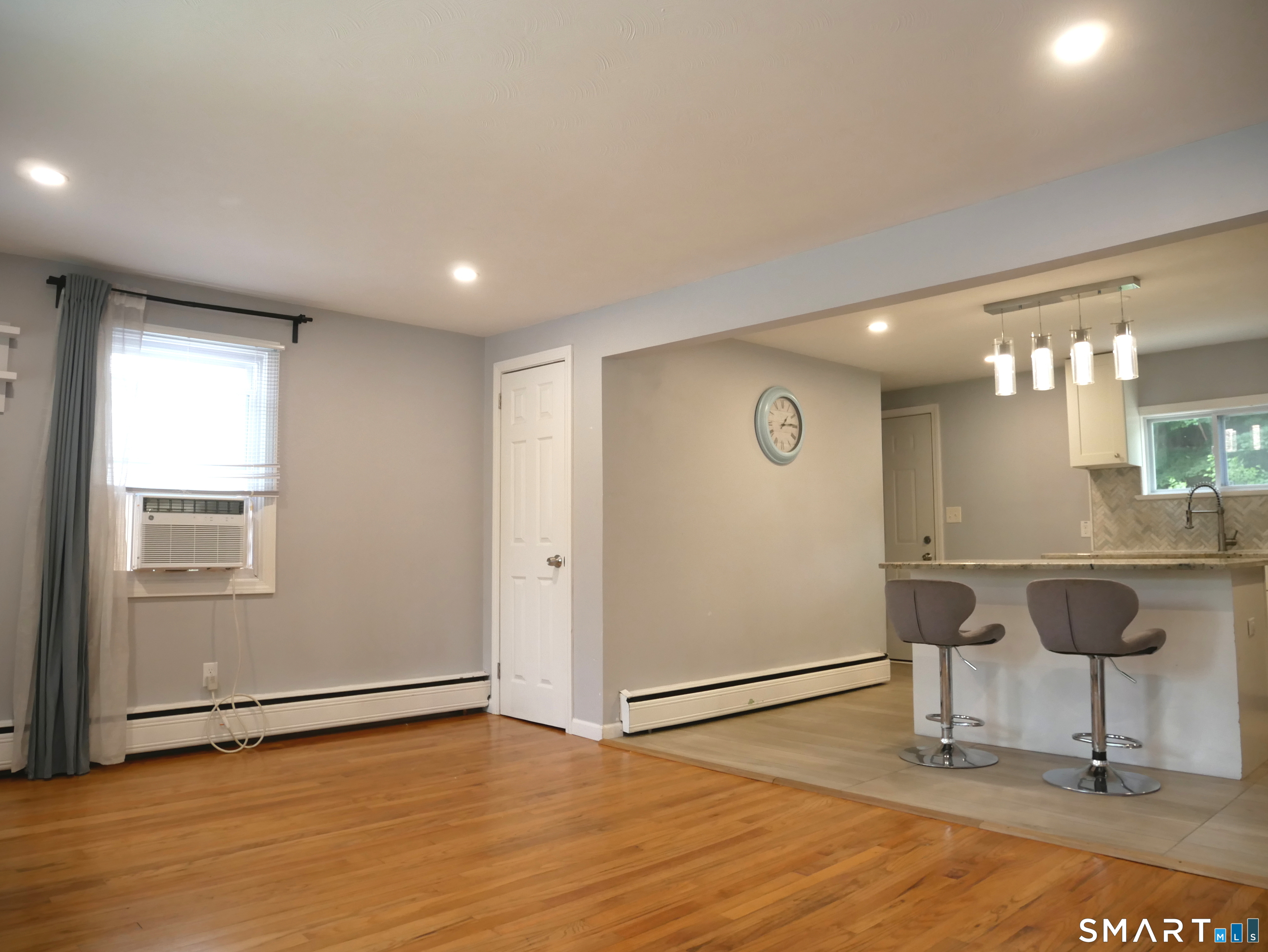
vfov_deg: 56.9
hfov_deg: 71.6
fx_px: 880
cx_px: 634
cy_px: 476
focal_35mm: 24
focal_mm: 12
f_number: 3.5
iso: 640
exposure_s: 1/60
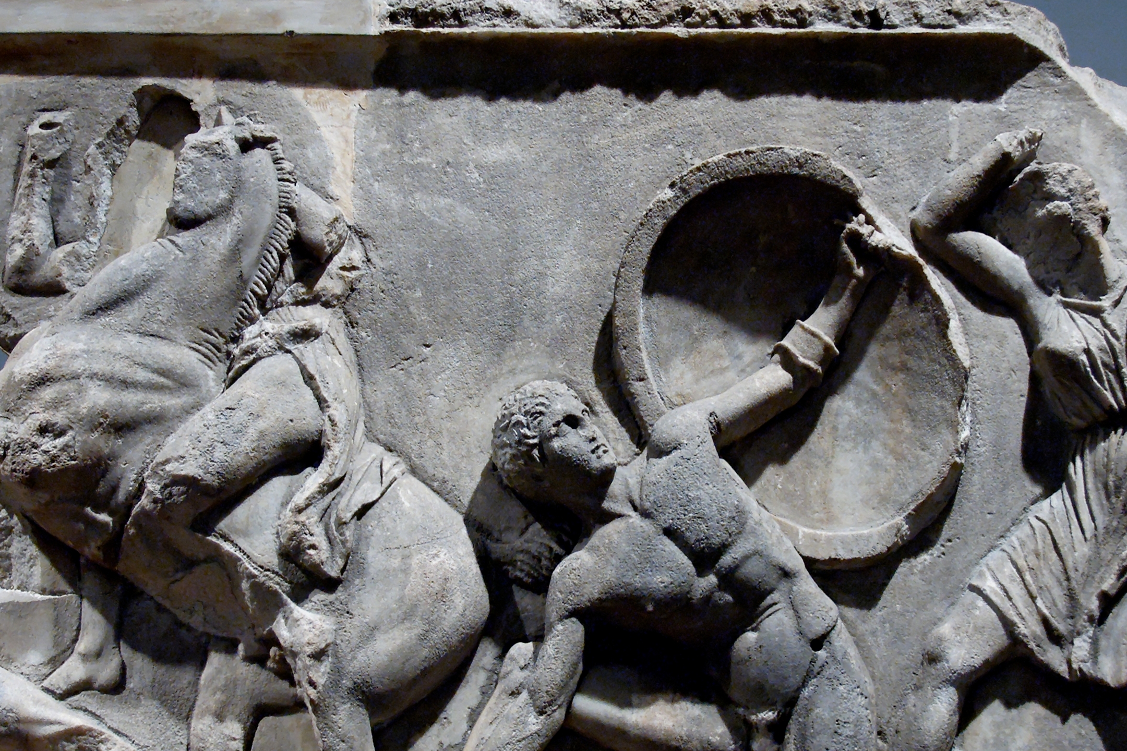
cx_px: 617
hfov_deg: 43.6
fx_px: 1409
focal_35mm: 45
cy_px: 466
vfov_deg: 29.8
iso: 1000
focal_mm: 24
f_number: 3.8
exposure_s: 1/30
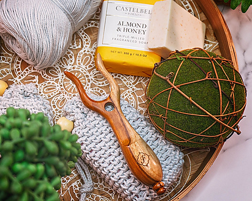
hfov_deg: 23.8
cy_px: 101
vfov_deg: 19.2
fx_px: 597
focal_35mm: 80
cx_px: 105
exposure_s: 1/125
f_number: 7.1
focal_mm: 70
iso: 800
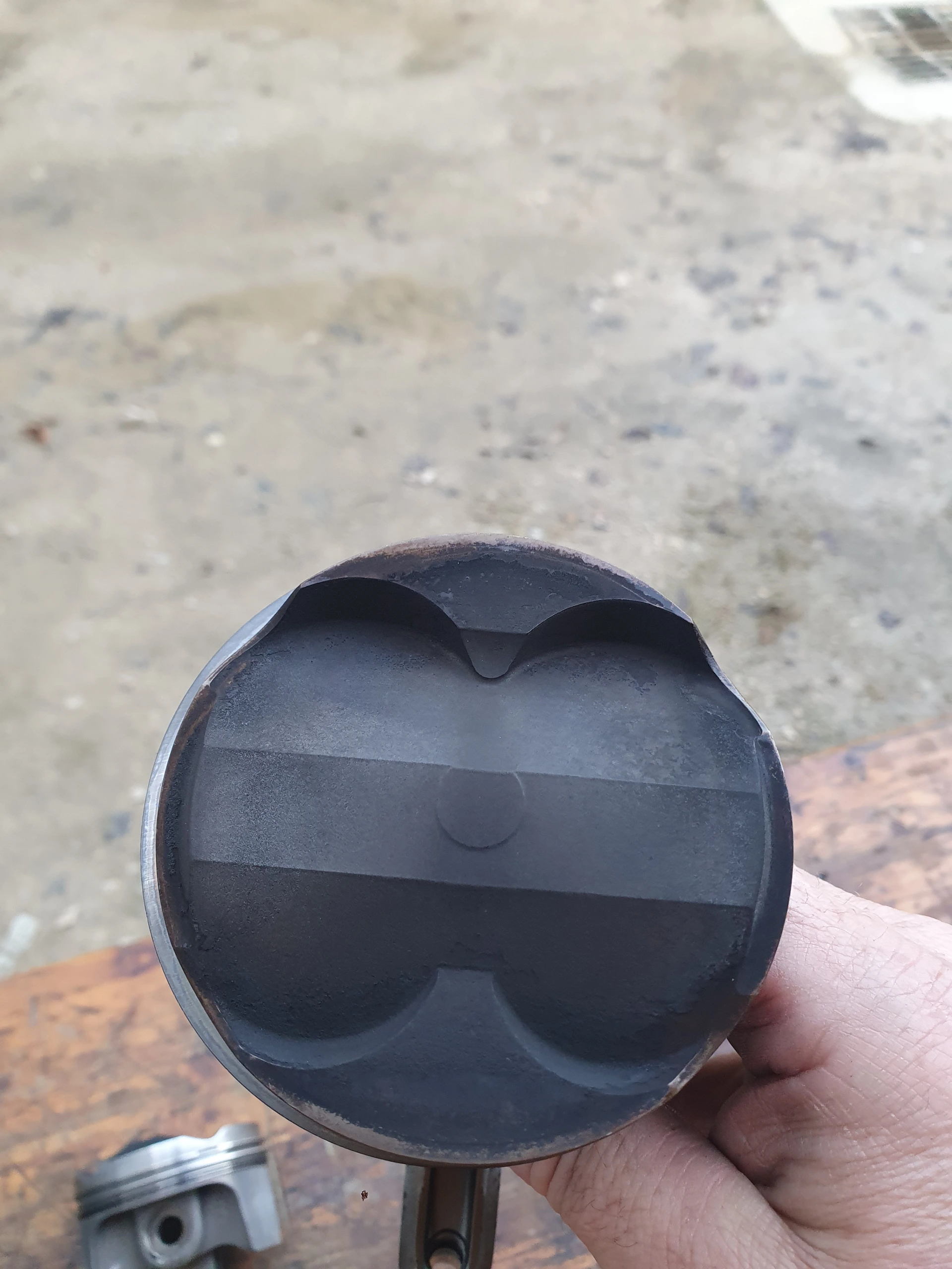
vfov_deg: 67.3
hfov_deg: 53.1
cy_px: 634
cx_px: 476
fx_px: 953
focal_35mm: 26
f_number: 2.4
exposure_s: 1/50
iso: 200
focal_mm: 4.32
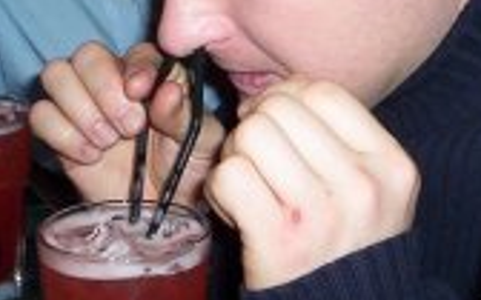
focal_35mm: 96
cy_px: 103
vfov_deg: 13.6
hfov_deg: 21.4
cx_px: 381
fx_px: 1258
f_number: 4.5
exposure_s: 1/60
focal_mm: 4.99
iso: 140
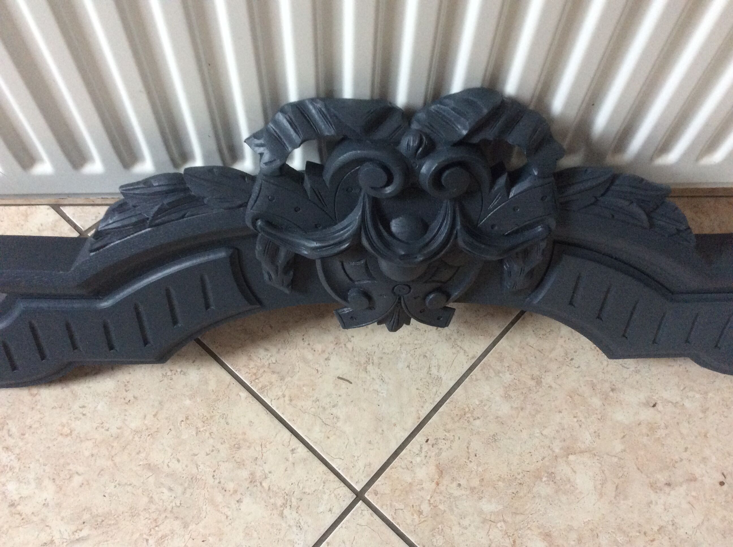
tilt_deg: -60.9
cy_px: 274
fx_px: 677
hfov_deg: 56.9
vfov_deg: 44.1
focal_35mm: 32
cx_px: 366
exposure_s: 1/25
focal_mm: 3.3
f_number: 2.4
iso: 200
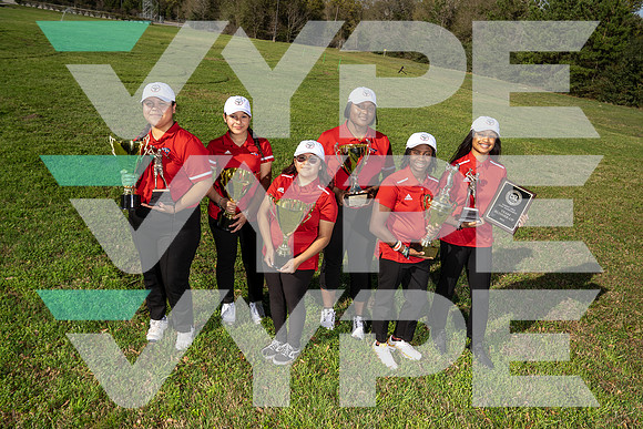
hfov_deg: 65.5
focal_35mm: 28
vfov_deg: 46.4
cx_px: 322
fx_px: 500
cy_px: 214
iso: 100
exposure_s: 1/250
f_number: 8
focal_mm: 28
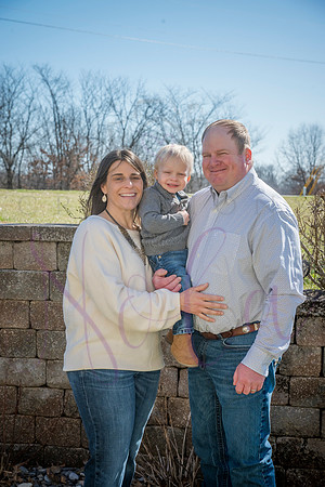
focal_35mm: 69
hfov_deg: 19.7
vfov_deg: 29.2
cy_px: 244
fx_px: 934
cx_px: 162
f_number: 9
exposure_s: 1/640
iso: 400
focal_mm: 69
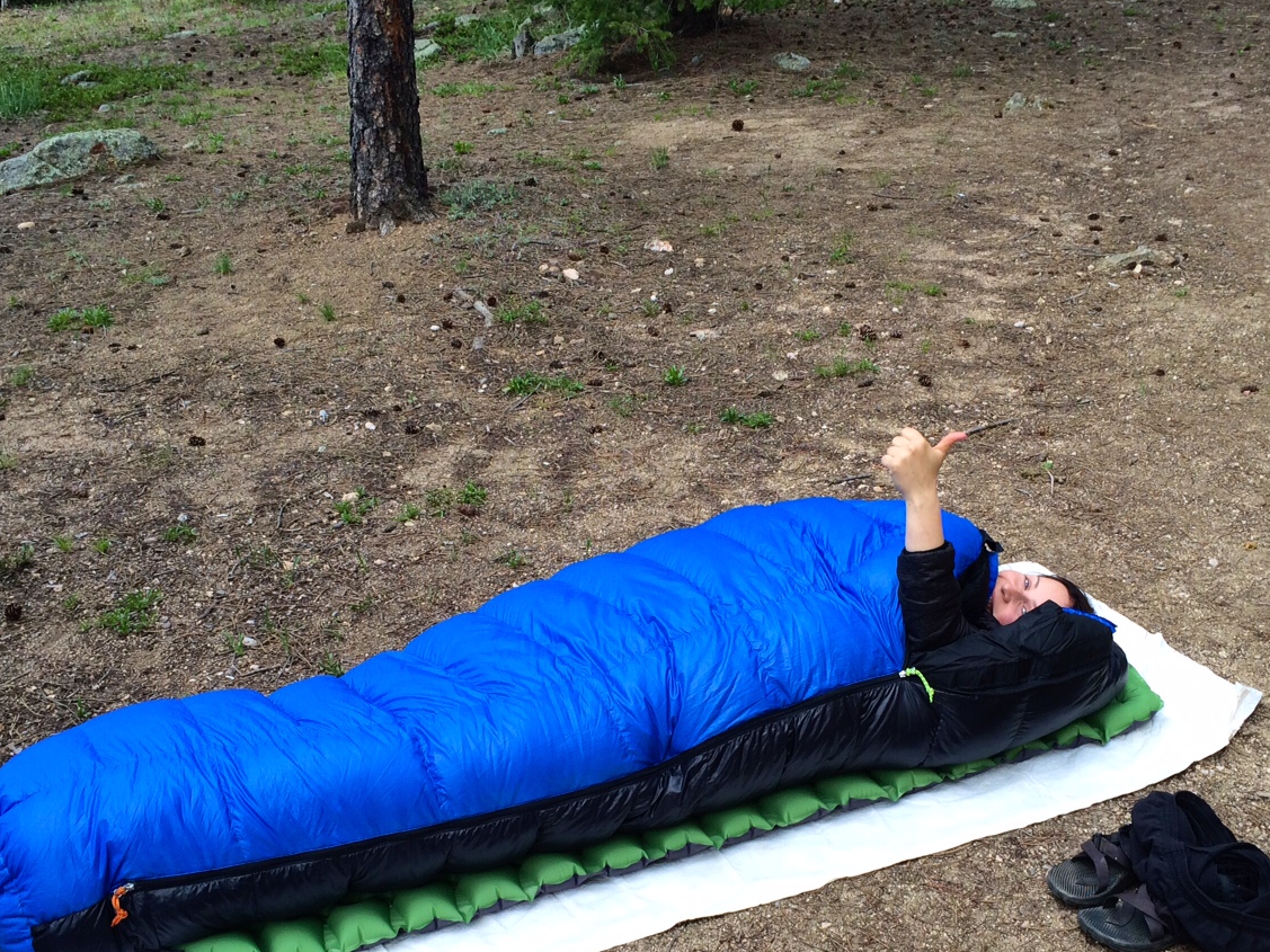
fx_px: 1541
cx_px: 670
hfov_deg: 44.8
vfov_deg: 33.9
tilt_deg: -26.1
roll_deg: -1.3
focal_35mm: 42
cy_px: 657
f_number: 2.2
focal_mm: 4.15
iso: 32
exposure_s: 1/217
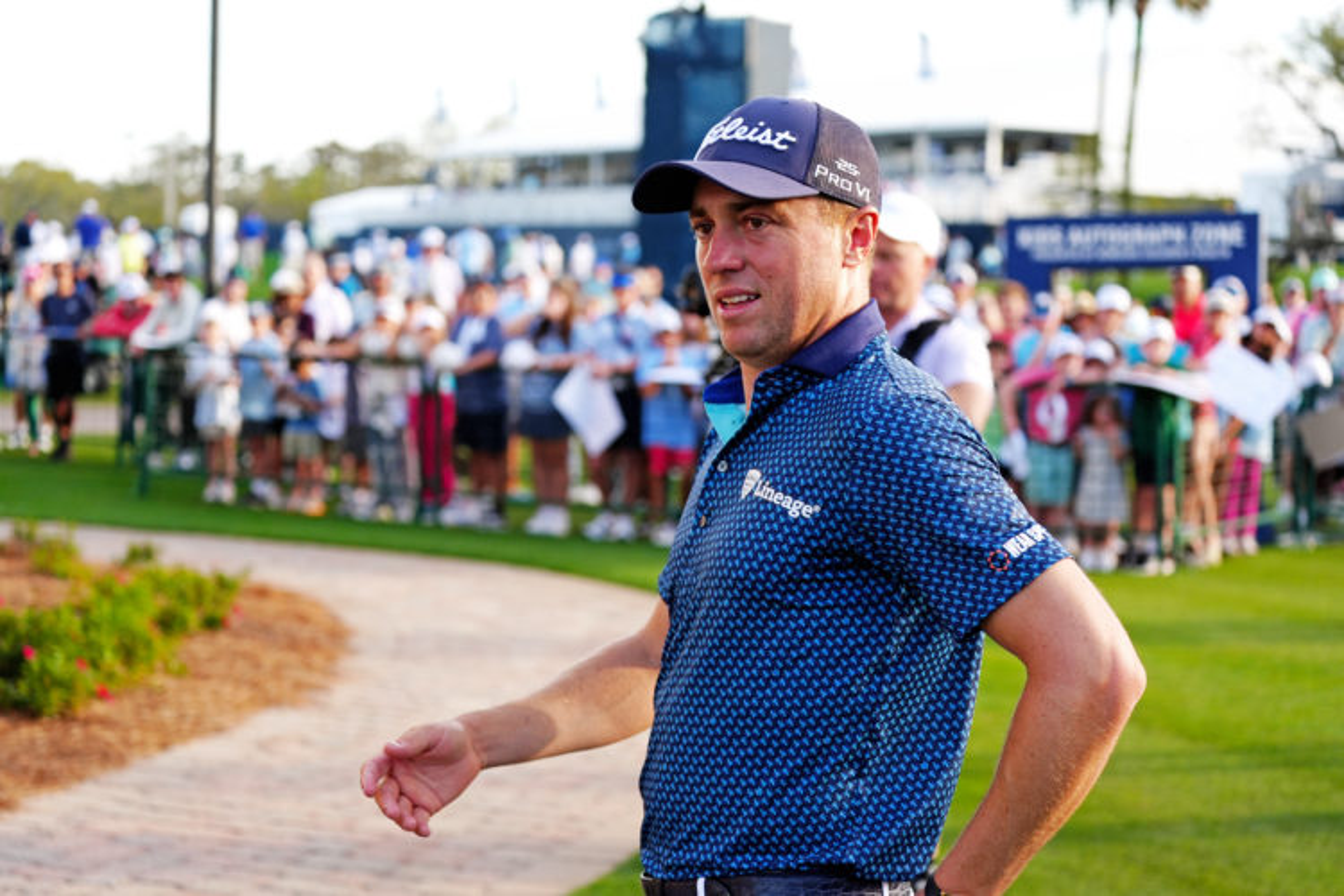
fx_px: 2613
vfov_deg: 19.5
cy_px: 448
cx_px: 672
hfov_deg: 28.8
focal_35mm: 70
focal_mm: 70
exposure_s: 1/800
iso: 400
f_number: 4
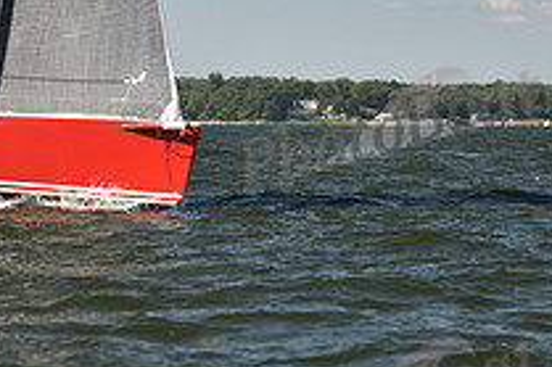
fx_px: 4474
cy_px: 22
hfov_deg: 7.1
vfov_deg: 4.7
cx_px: 103
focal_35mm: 292
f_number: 2.8
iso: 250
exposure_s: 1/1600
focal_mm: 105
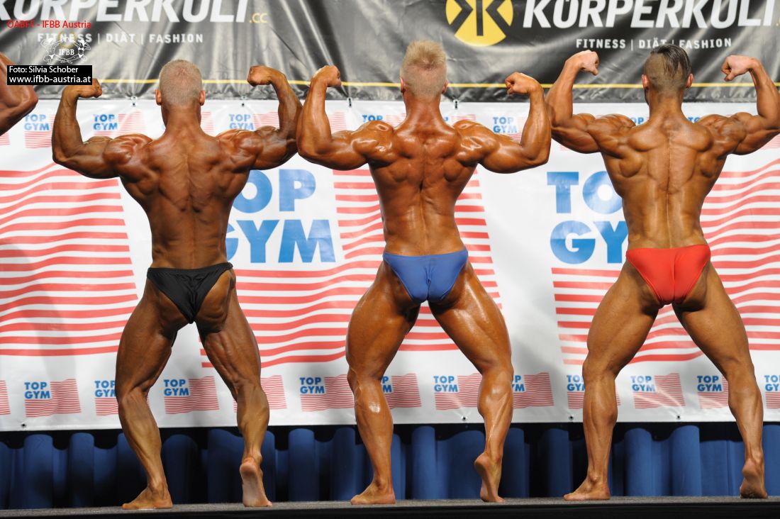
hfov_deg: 19.5
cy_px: 260
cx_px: 390
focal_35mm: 105
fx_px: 2274
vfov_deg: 13.0
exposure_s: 1/320
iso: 800
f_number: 4
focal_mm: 105
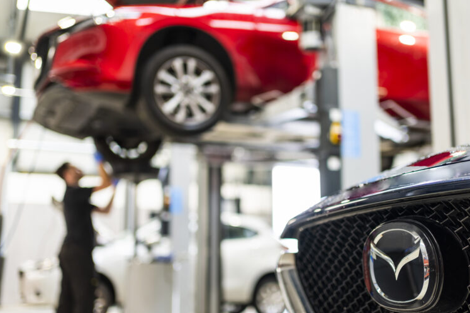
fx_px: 587
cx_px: 270
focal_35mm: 45
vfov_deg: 29.8
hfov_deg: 43.5
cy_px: 175
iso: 160
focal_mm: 35
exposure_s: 1/100
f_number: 1.8
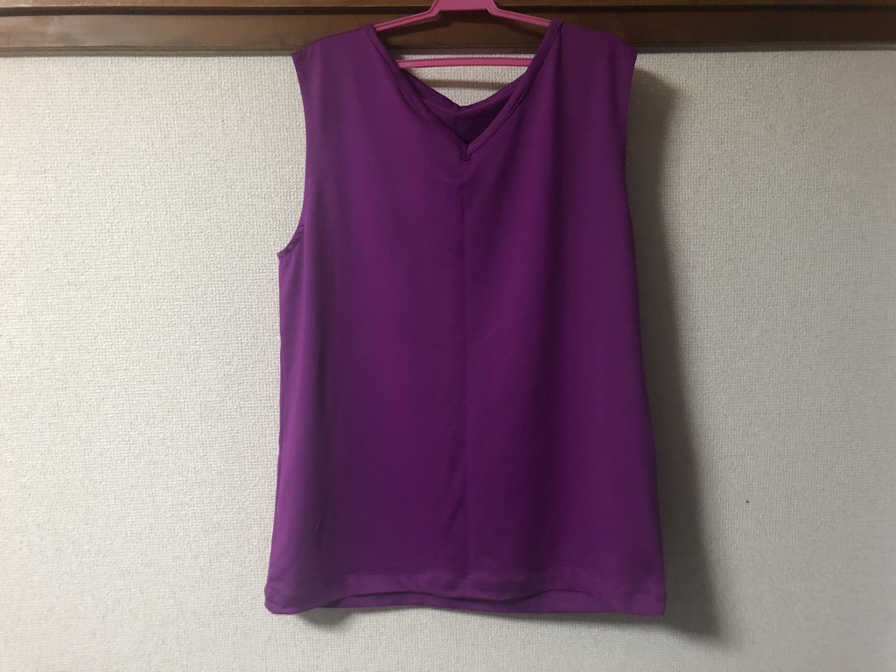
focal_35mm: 28
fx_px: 725
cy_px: 336
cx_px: 448
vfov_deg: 49.7
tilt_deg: -8.2
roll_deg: +0.7
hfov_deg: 63.4
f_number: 1.8
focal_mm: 3.99
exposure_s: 1/9
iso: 100
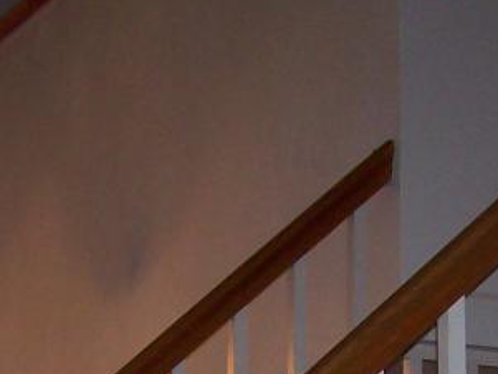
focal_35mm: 153
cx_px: 53
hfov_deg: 12.8
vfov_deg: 9.2
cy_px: 726
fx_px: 2202
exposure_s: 1/64
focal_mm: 6
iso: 80
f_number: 2.7
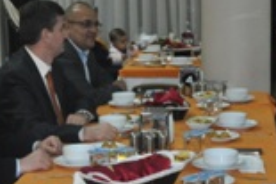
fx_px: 796
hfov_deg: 19.7
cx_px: 126
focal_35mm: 104
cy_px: 75
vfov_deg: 13.1
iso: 800
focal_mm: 24
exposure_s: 1/60
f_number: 3.8
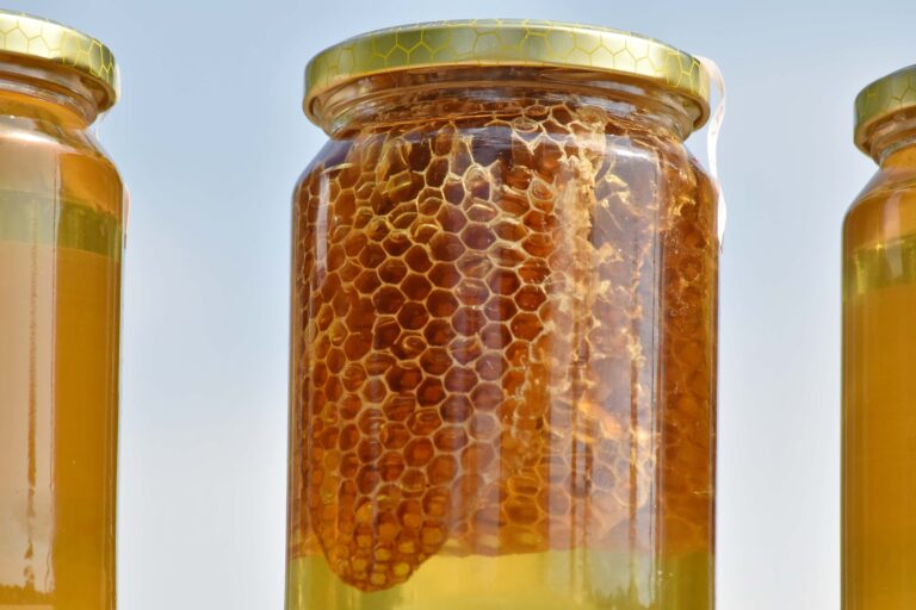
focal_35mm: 420
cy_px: 305
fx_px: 10686
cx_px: 458
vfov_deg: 3.3
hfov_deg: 4.9
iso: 400
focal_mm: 280
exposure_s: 1/500
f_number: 11
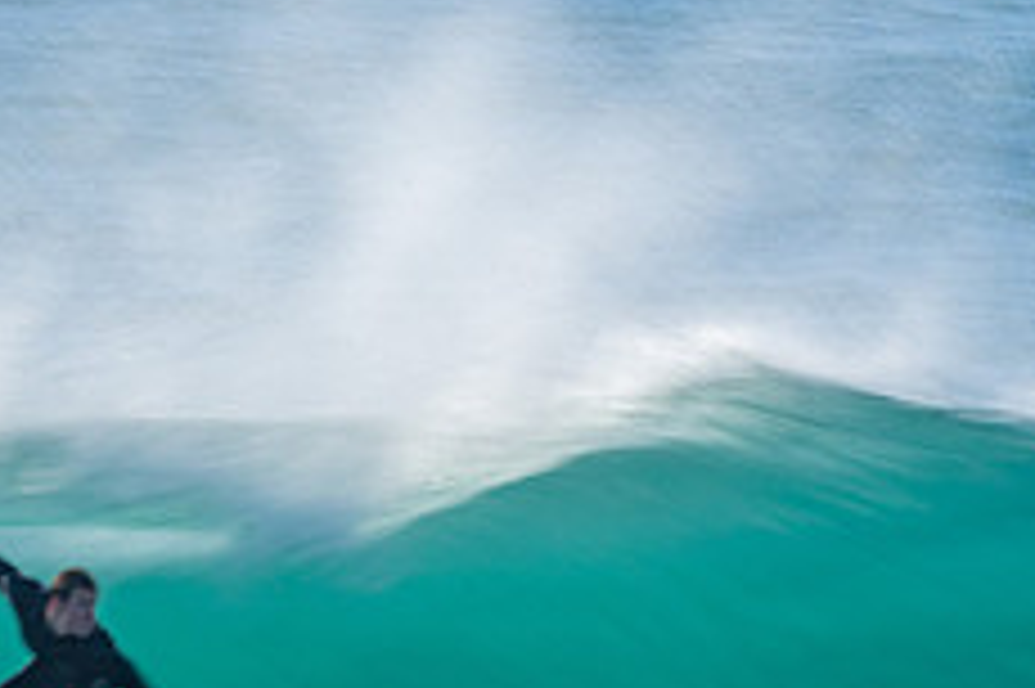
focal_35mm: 1891
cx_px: 284
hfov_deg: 1.1
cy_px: 798
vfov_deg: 0.7
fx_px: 54326
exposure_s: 1/25
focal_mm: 500
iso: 100
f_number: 29
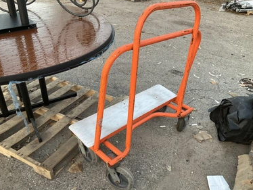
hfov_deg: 58.3
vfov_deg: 45.5
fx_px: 227
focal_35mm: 31
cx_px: 131
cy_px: 93
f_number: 1.8
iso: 64
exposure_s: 1/111
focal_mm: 3
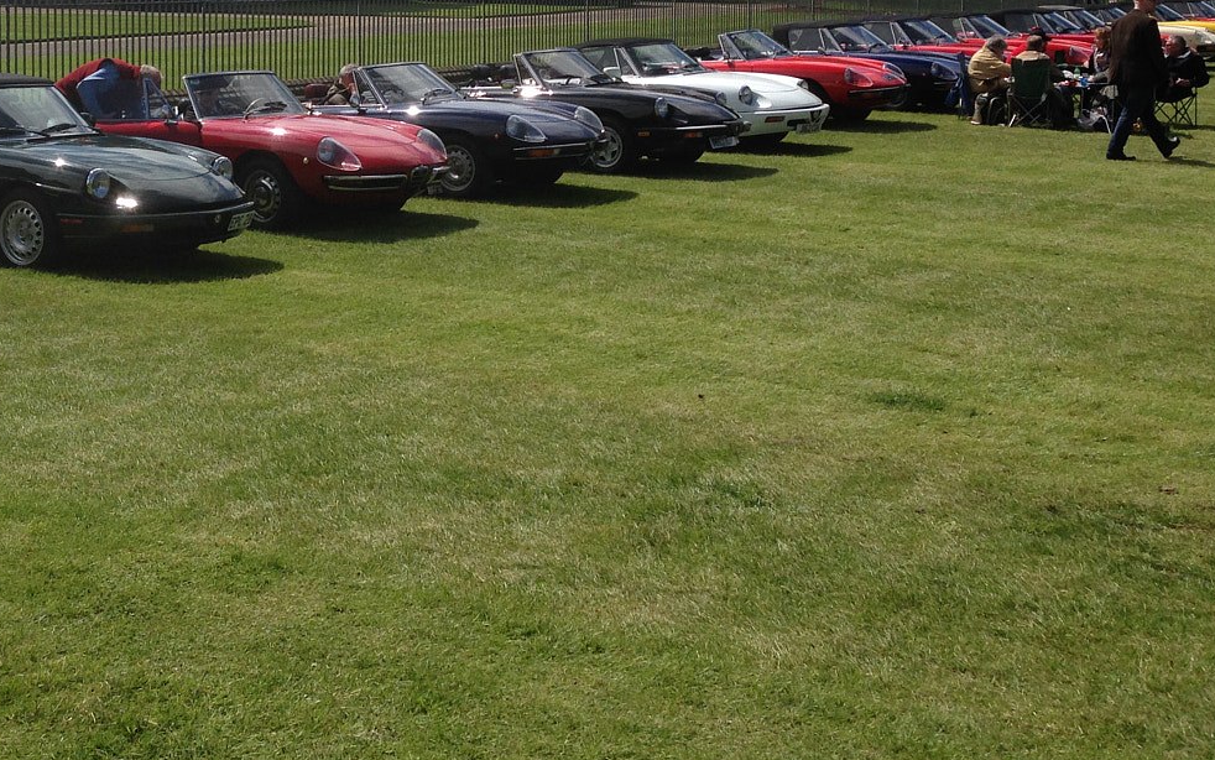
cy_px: 68
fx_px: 1888
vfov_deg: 22.2
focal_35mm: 57
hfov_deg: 34.8
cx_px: 278
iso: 50
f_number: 2.4
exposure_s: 1/2358
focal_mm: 4.12
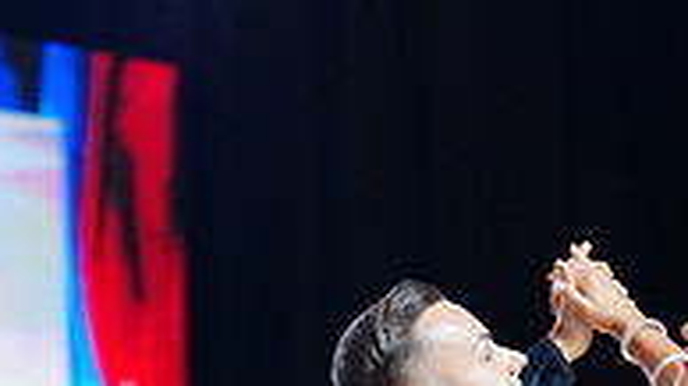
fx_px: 5435
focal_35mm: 298
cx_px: 502
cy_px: 885
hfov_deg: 7.2
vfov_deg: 4.0
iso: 2000
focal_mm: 95
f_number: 2.8
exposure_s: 1/500
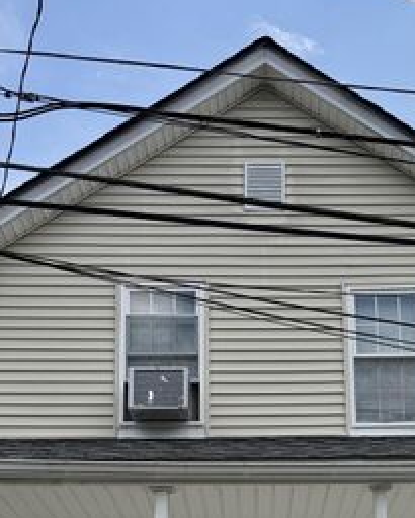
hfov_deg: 24.8
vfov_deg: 28.4
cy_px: 557
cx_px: 296
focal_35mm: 61
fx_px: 936
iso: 80
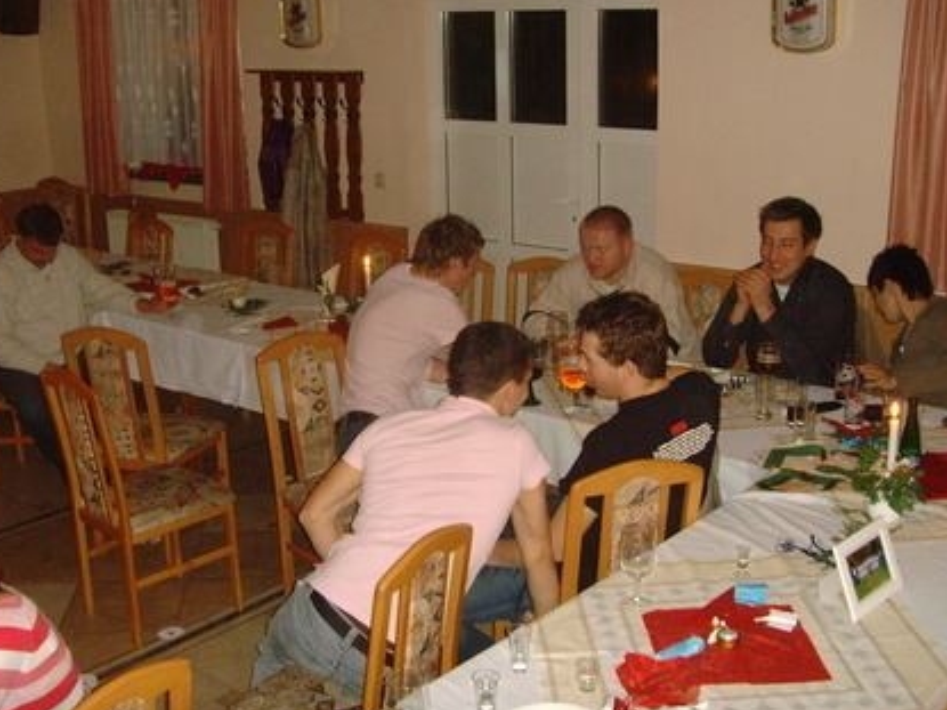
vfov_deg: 30.9
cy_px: 348
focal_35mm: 47
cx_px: 463
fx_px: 1285
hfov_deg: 40.4
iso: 400
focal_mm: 6.6
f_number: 3.5
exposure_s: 1/45
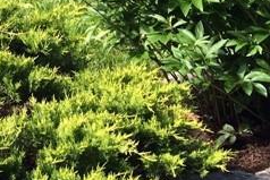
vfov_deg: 9.4
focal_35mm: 134
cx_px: -256
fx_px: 1006
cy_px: -215
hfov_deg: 13.3
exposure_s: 1/604
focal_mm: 4.12
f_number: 2.2
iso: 32
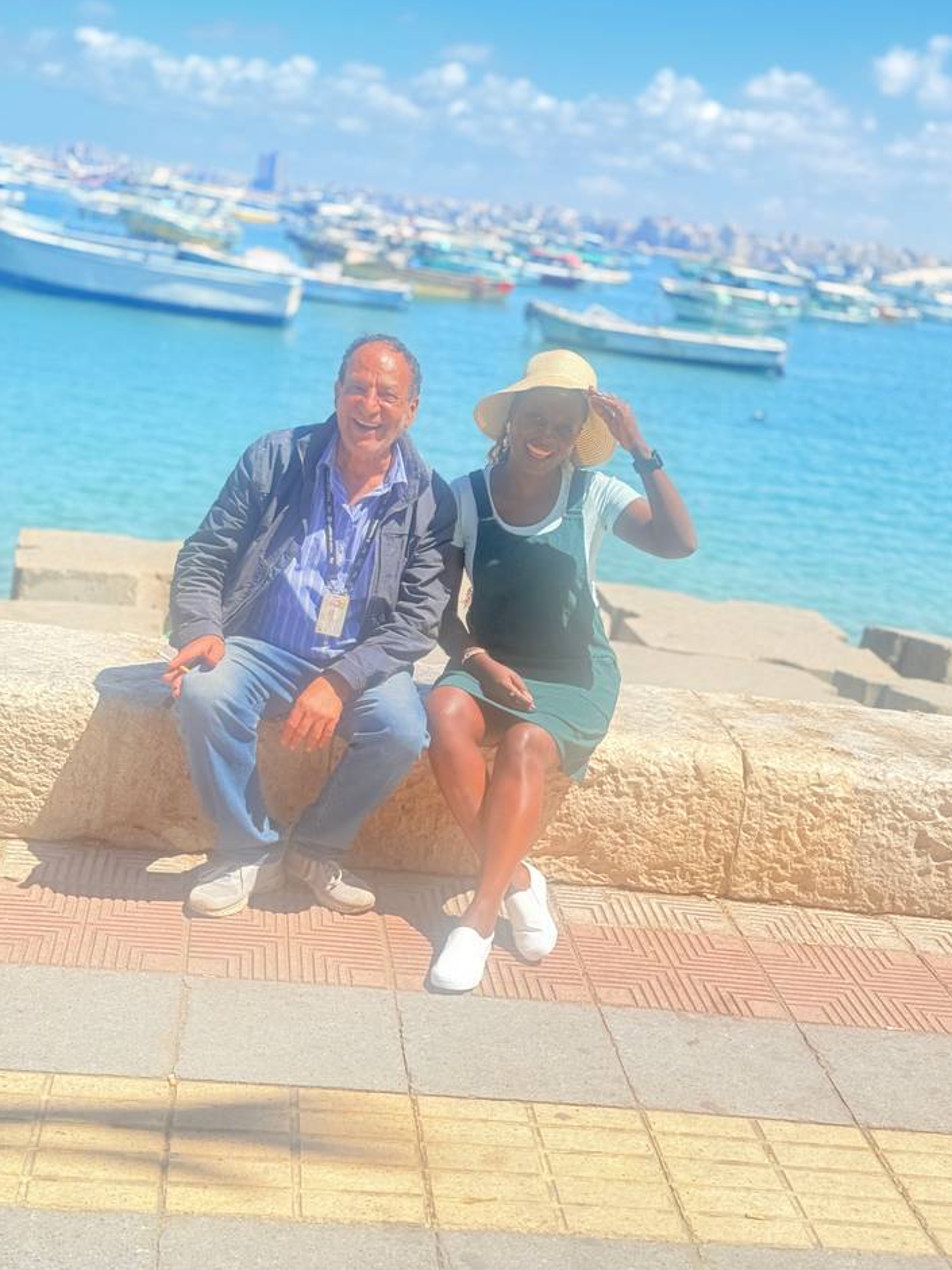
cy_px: 634
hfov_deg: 29.7
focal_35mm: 49
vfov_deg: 38.9
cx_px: 483
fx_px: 1797
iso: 100
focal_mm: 6.76
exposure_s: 1/2762
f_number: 1.78
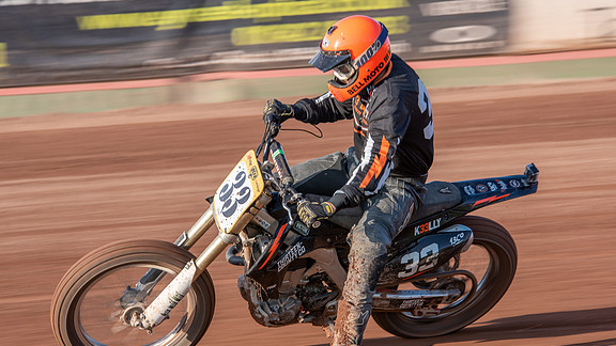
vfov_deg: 5.8
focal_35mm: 210
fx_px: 3430
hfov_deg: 10.3
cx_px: 299
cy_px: 185
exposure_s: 1/125
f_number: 8
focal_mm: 175
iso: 110
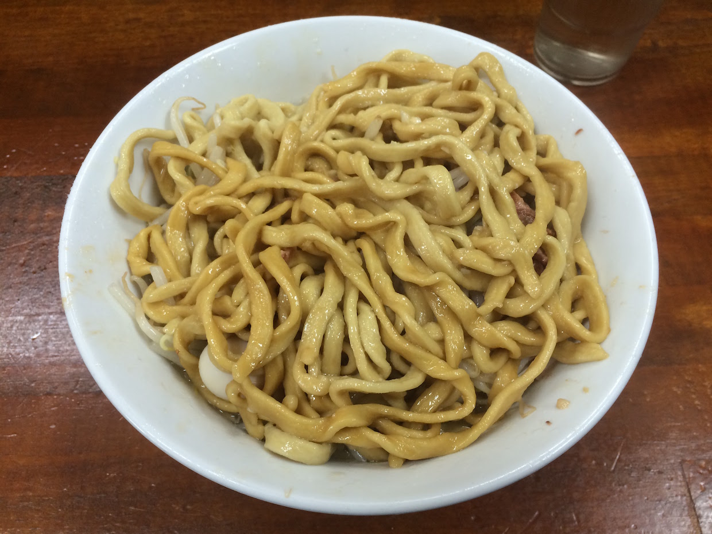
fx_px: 596
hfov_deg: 61.7
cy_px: 267
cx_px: 356
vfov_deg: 48.2
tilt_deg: -60.8
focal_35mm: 29
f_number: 2.2
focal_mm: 4.15
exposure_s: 1/33
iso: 100
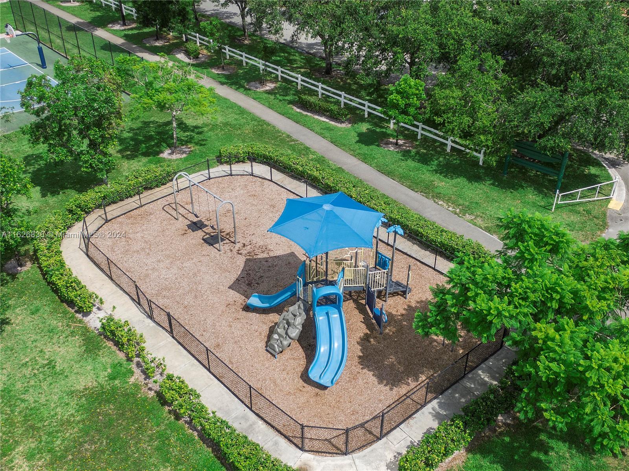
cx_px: 314
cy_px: 236
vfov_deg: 39.6
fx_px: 654
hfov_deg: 51.4
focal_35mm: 36
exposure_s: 1/800
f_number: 3.3
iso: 100
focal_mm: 6.08
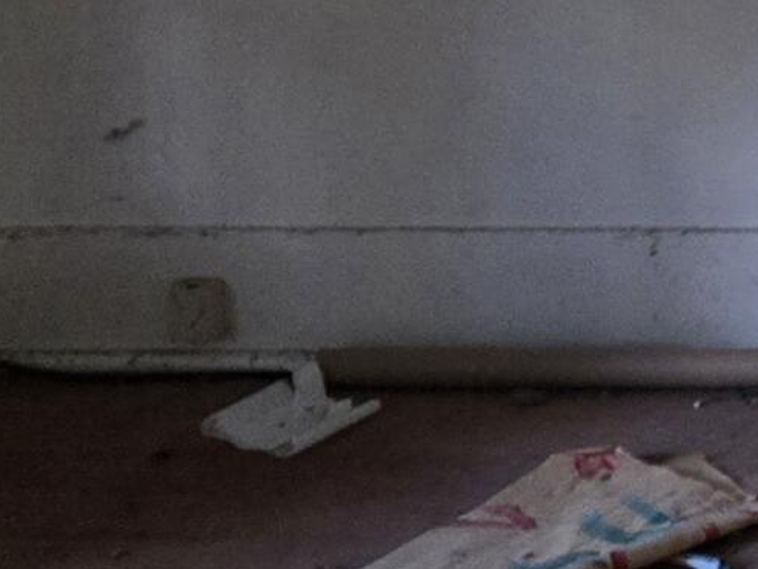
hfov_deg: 12.6
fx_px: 3066
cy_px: -964
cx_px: 1438
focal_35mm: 140
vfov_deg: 9.1
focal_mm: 5.4
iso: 500
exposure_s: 1/120
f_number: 1.8
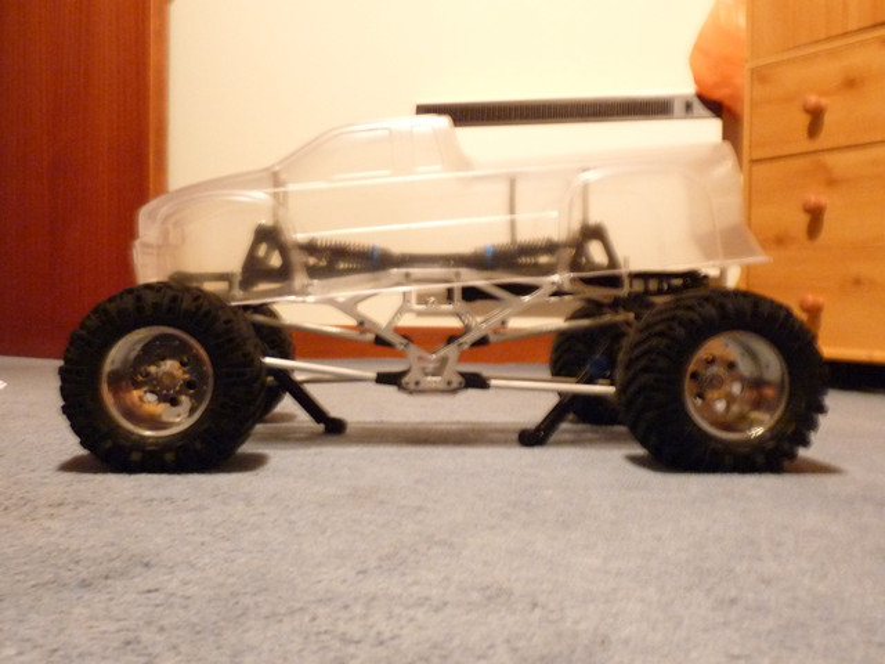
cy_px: 332
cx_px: 442
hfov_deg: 44.8
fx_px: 1074
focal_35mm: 42
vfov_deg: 34.3
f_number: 3
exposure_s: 1.3
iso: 400
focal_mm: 5.3
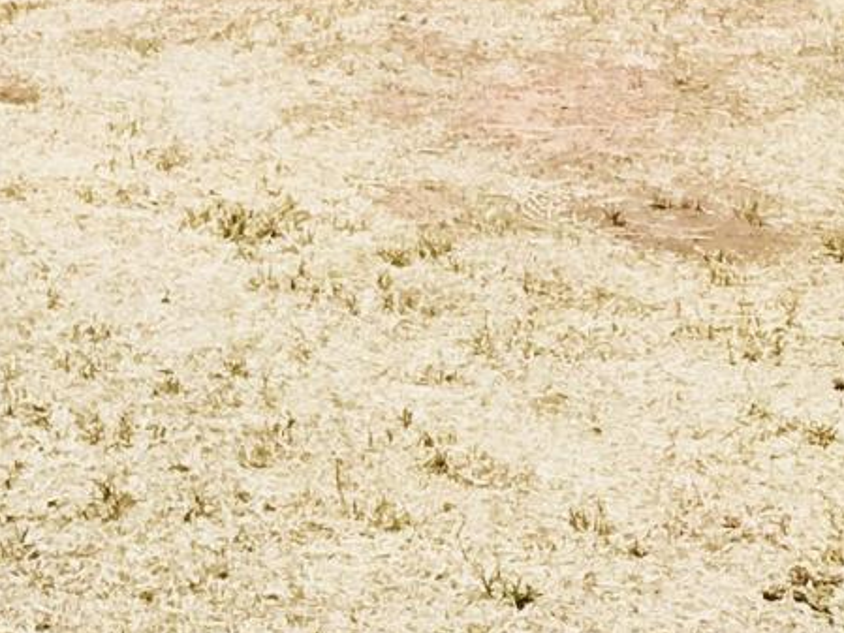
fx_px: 4561
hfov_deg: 10.4
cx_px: -177
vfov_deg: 7.1
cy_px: -1274
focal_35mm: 187
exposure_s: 1/1773
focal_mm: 3.99
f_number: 1.8
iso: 20
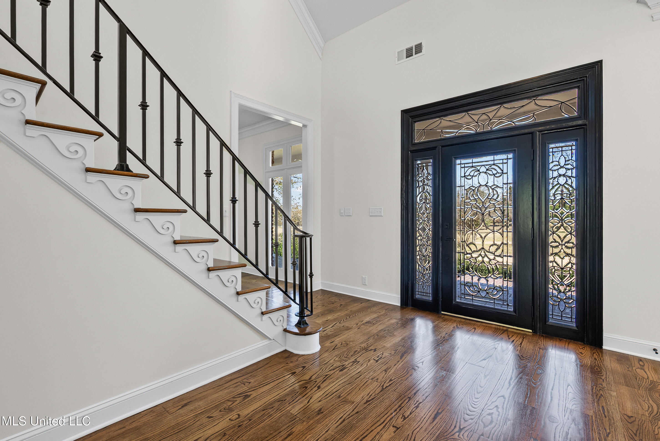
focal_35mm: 16
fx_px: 293
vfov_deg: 73.8
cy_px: 220
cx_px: 330
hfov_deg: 96.7
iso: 800
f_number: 9
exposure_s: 1/25
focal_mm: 16
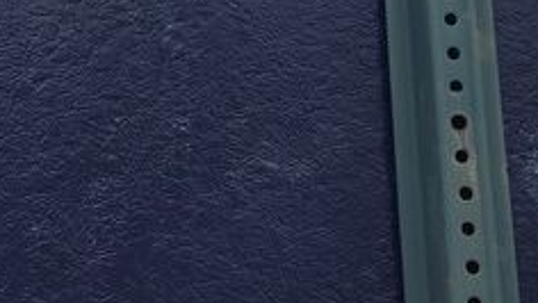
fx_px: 1213
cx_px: 43
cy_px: -55
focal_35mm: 85
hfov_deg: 24.2
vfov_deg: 13.9
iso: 100
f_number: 1.8
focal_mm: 5.56
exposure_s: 1/245
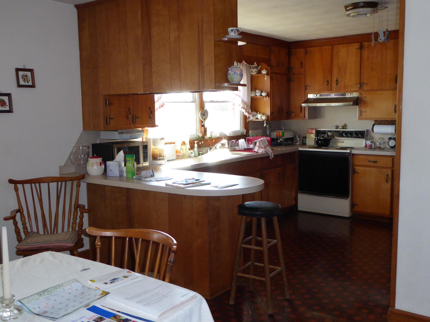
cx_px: 210
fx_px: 460
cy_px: 162
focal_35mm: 37
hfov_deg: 50.1
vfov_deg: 38.7
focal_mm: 6.3
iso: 500
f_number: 3.7
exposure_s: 1/60
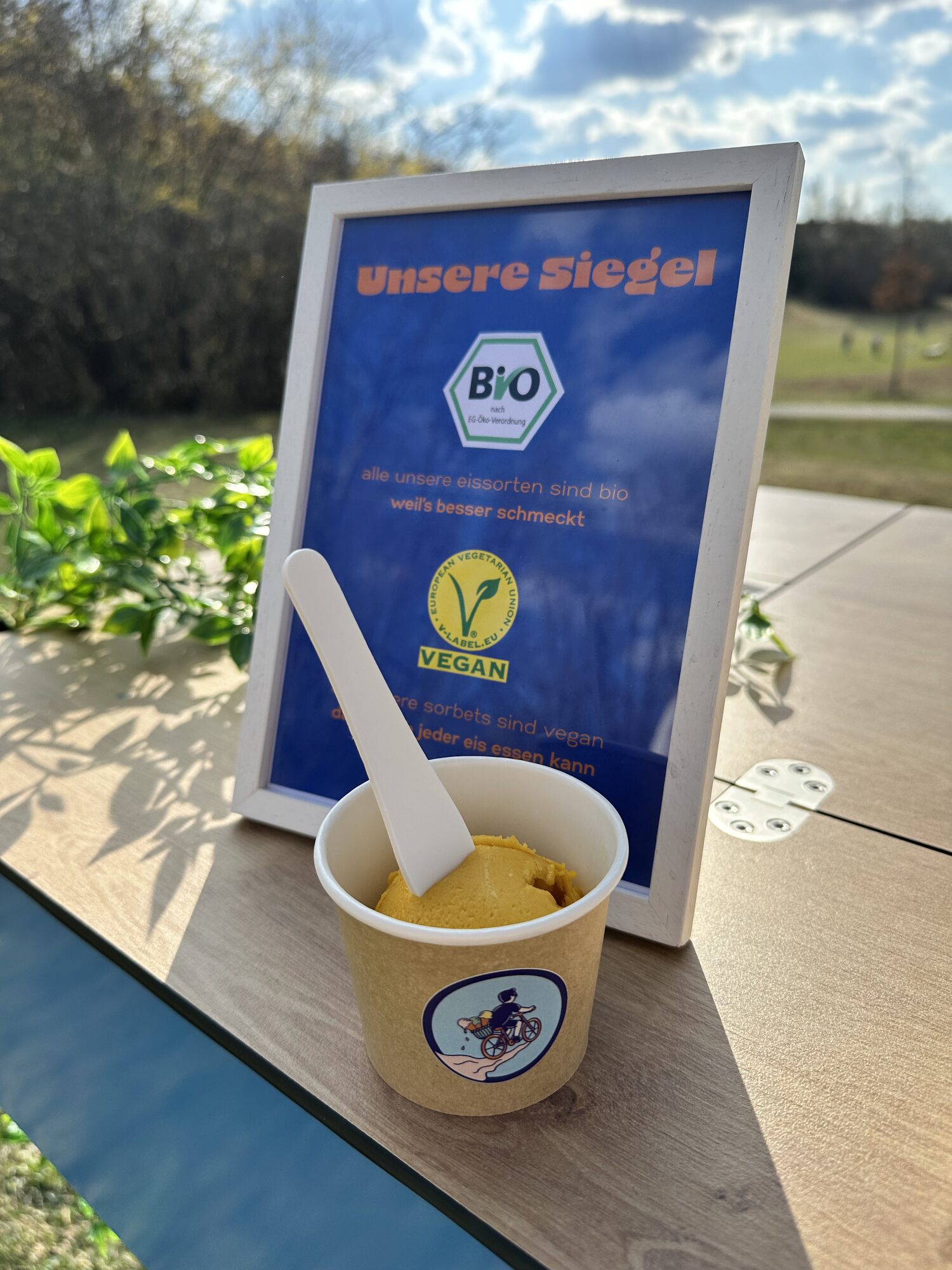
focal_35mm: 24
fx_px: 880
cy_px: 635
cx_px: 476
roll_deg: +1.3
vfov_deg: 71.6
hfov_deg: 56.8
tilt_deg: -19.0
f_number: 1.78
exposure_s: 1/3861
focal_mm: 6.86
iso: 80
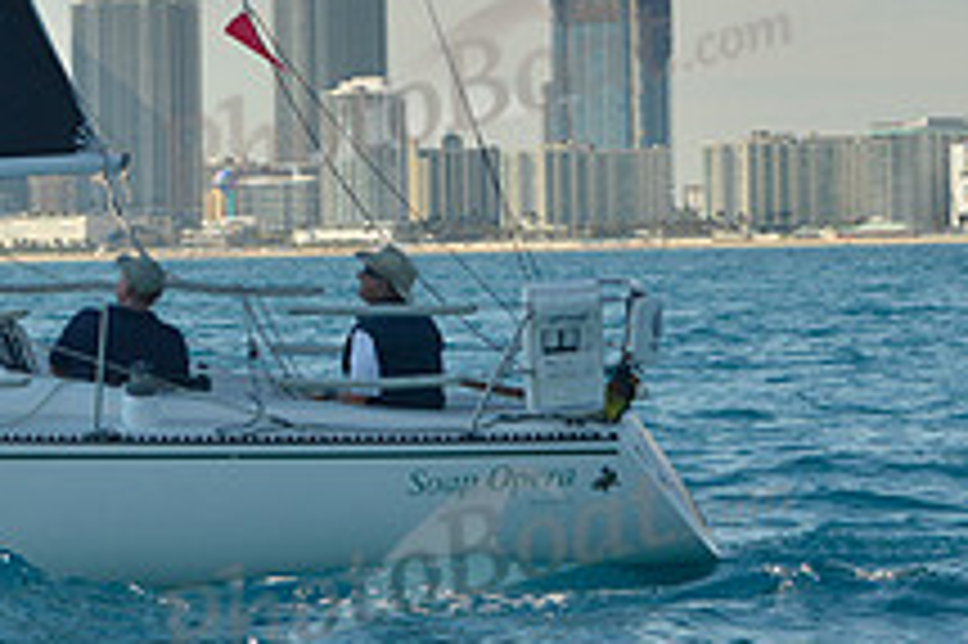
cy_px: 390
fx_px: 5078
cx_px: -72
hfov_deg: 10.8
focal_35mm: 189
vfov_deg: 7.3
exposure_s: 1/640
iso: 200
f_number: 6.3
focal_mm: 70
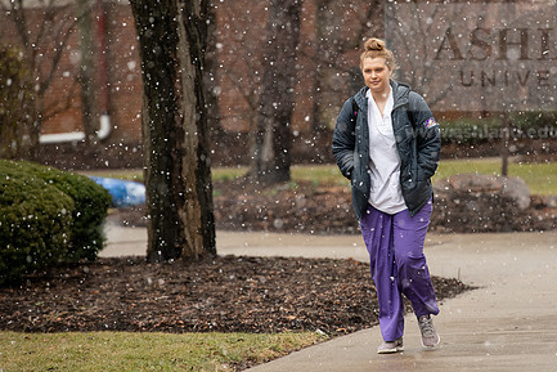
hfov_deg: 7.9
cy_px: 159
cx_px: 346
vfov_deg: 5.3
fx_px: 4039
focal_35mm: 261
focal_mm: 195
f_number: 4
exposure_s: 1/500
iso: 640
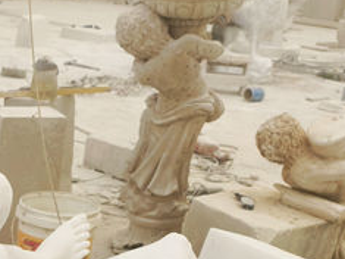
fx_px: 976
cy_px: 356
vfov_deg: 14.3
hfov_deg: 18.4
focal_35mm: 98
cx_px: -125
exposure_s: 1/100
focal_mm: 6.54
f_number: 1.57
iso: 395
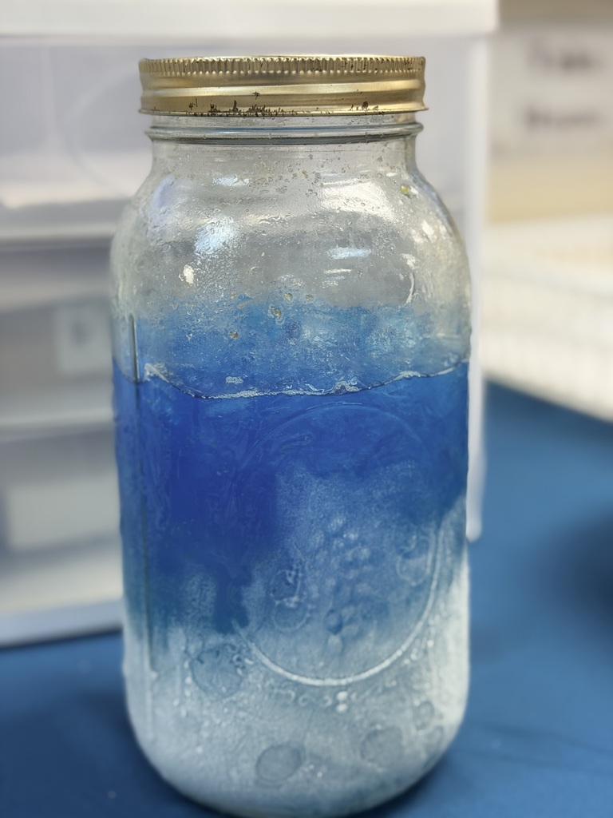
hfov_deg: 30.3
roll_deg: +1.5
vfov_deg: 39.7
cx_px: 306
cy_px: 409
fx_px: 1133
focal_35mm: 48
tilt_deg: -16.0
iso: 100
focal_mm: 6.76
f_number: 1.78
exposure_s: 1/60
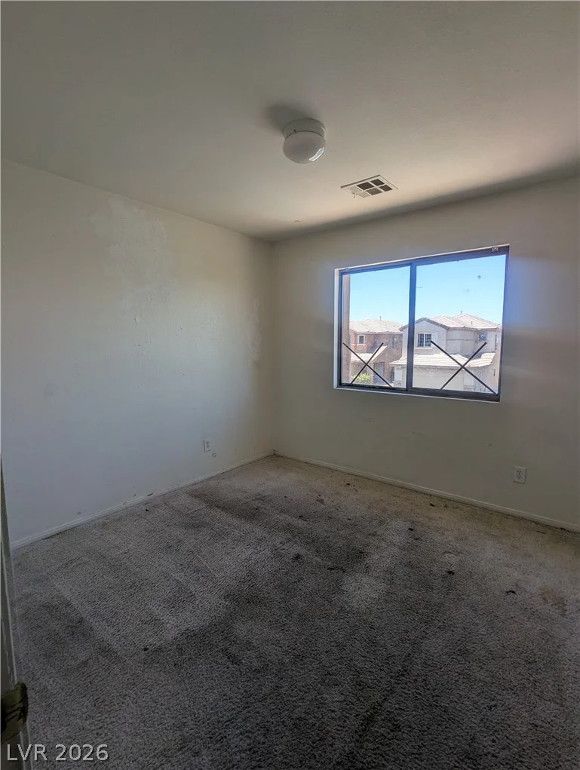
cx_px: 290
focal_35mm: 16
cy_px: 385
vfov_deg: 94.4
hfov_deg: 78.3
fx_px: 356
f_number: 2.2
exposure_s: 1/637
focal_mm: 2.35
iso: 57
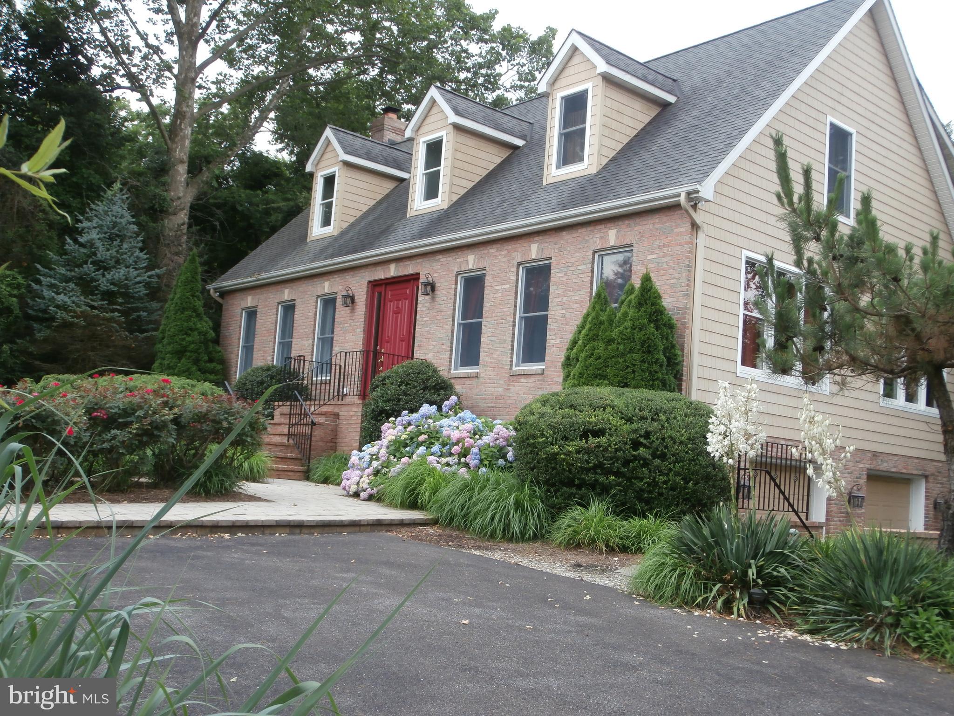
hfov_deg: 49.0
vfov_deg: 37.7
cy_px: 358
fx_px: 1047
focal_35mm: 38
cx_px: 477
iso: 100
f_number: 3.9
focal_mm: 6.67
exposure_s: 1/50
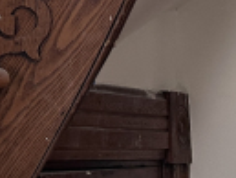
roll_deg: -4.3
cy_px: -226
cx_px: -21
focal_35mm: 124
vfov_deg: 10.5
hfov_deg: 15.5
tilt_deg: +21.1
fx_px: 846
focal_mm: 6.86
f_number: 1.78
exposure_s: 1/121
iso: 200
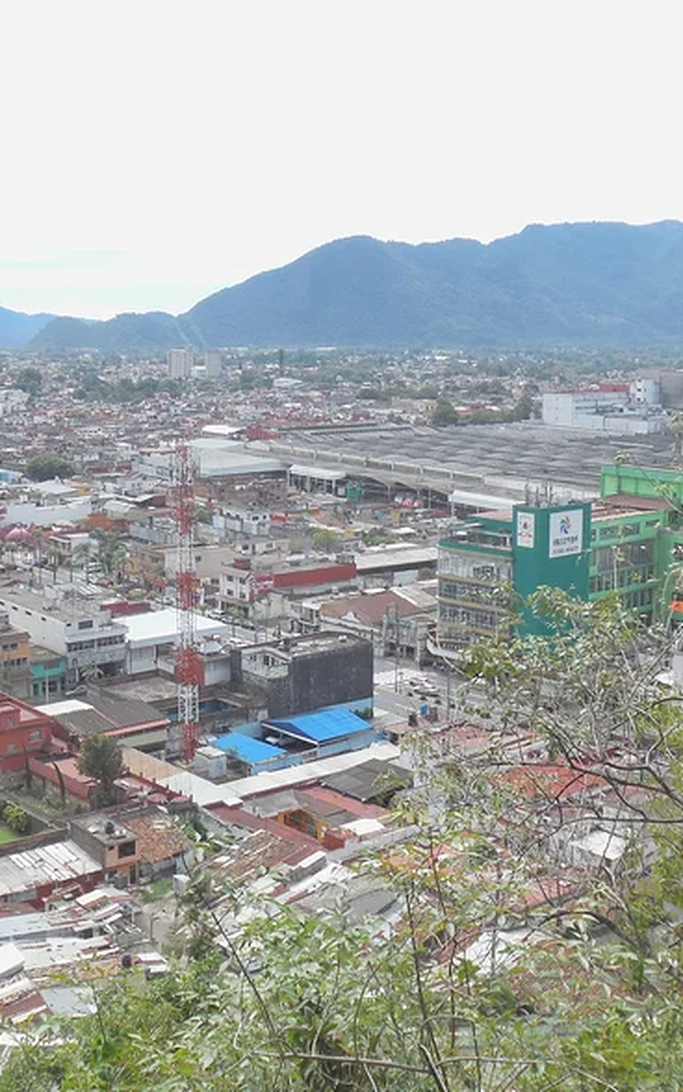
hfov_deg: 26.4
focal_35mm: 49
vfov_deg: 41.0
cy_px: 544
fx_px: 1458
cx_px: 362
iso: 125
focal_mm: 6
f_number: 3.9
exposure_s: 1/640
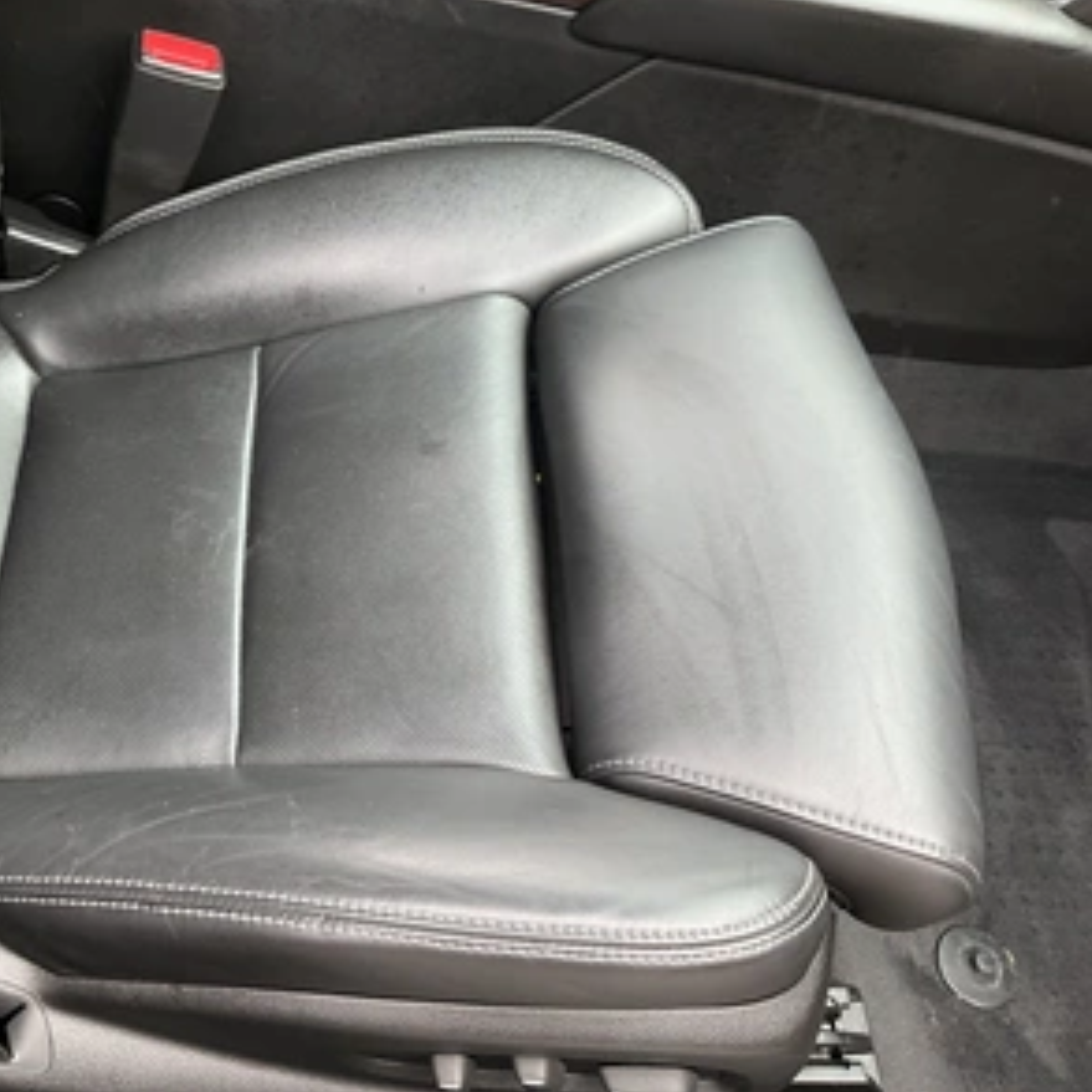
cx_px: 350
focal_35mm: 35
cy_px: 540
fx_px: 1249
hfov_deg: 46.4
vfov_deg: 47.2
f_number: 1.8
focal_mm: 3
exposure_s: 1/60
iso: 100
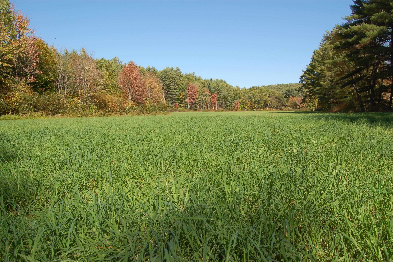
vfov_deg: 47.8
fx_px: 294
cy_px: 131
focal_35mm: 27
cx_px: 196
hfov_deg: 67.4
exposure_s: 1/320
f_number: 9
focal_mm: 18
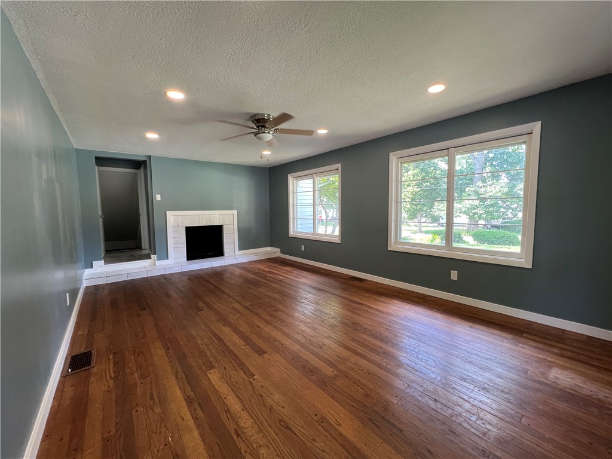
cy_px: 230
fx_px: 230
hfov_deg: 106.2
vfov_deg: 89.9
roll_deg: +0.7
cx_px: 306
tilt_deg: -5.1
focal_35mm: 13
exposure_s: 1/120
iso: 160
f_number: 1.8
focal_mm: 1.57
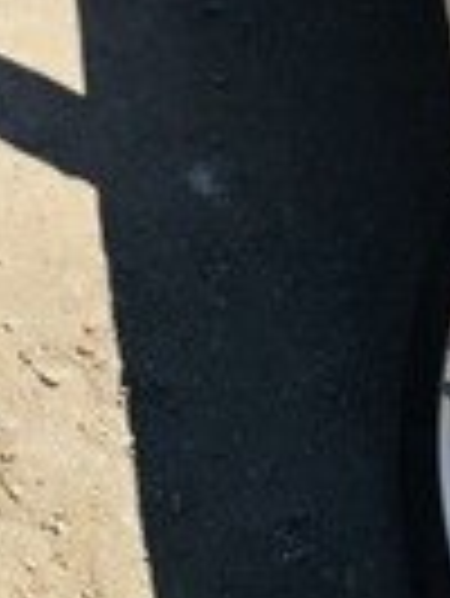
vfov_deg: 17.5
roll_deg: -28.9
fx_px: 1869
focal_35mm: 108
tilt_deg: -35.4
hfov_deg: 13.5
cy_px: -85
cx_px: 454
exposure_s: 1/3968
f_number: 2.2
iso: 32
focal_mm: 4.15
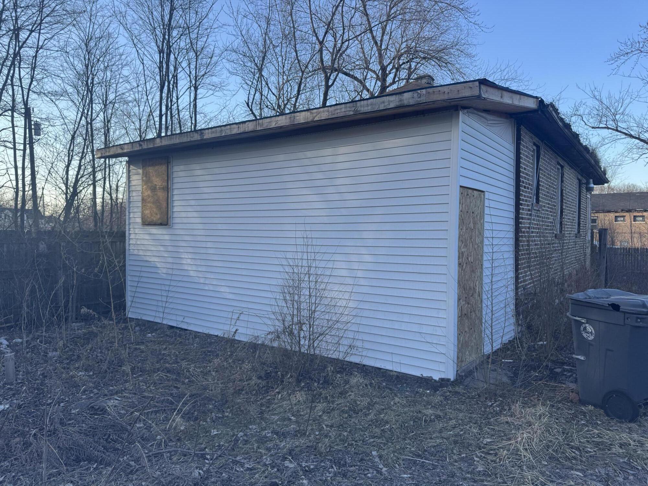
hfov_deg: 71.6
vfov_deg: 56.8
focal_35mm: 24
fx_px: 449
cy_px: 243
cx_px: 324
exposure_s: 1/912
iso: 80
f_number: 1.78
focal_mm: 6.76
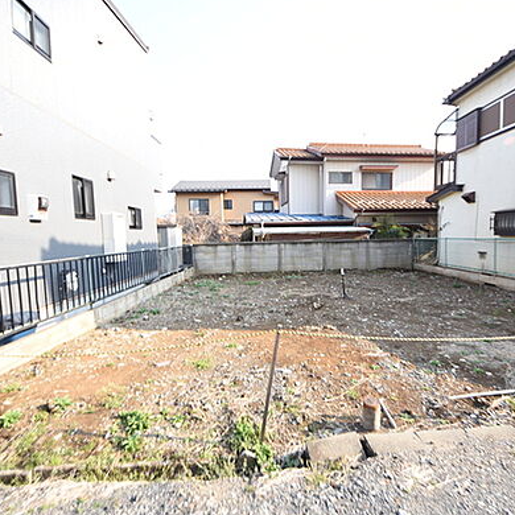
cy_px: 255
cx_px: 279
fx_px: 297
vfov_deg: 81.8
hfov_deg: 81.7
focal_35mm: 18
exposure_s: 1/100
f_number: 4.5
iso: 100
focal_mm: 9
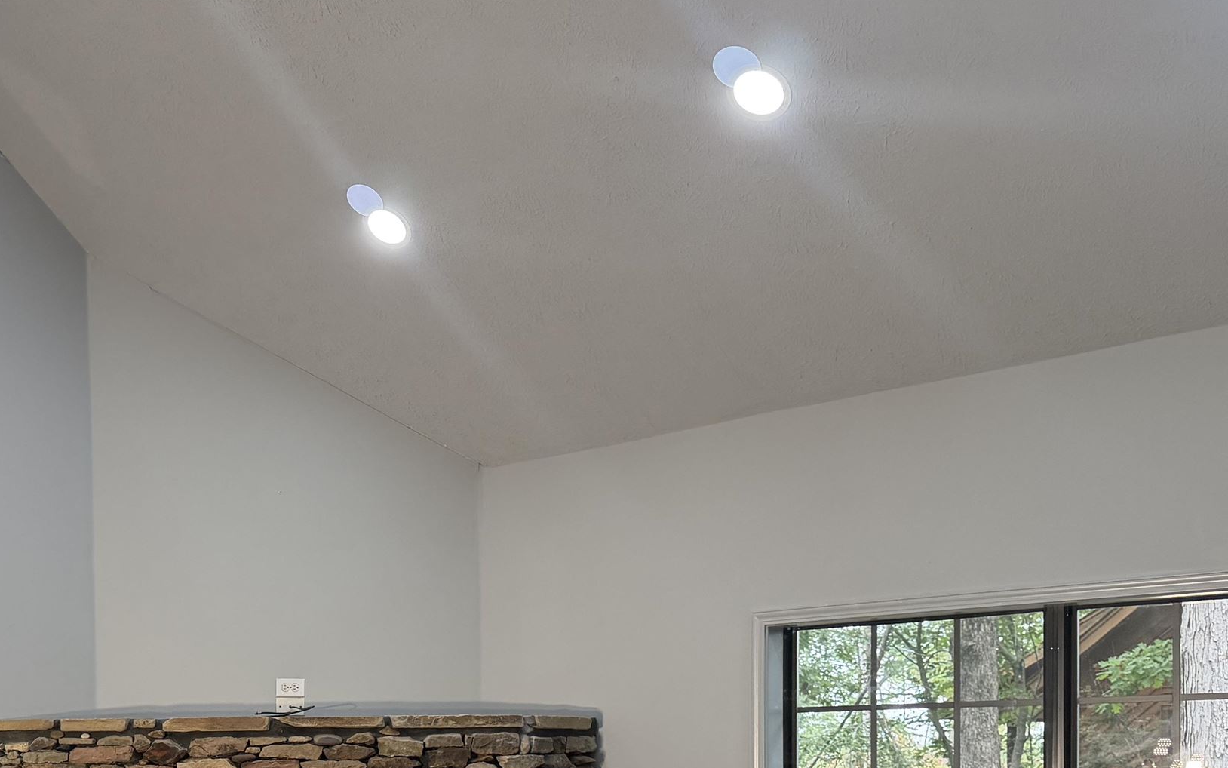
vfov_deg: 25.5
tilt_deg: -1.2
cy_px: 779
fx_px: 1607
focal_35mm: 48
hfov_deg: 40.4
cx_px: 275
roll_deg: +0.4
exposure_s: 1/120
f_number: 1.78
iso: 200
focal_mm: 6.76
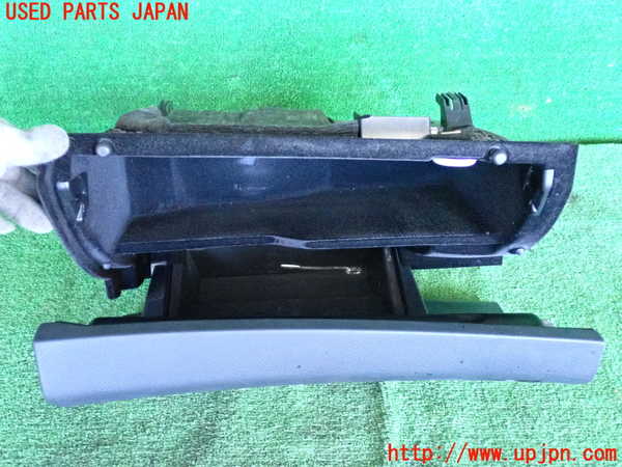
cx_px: 311
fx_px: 647
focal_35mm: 36
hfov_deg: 51.4
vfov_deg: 39.7
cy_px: 234
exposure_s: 1/125
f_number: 2.5
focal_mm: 6.37
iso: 4000
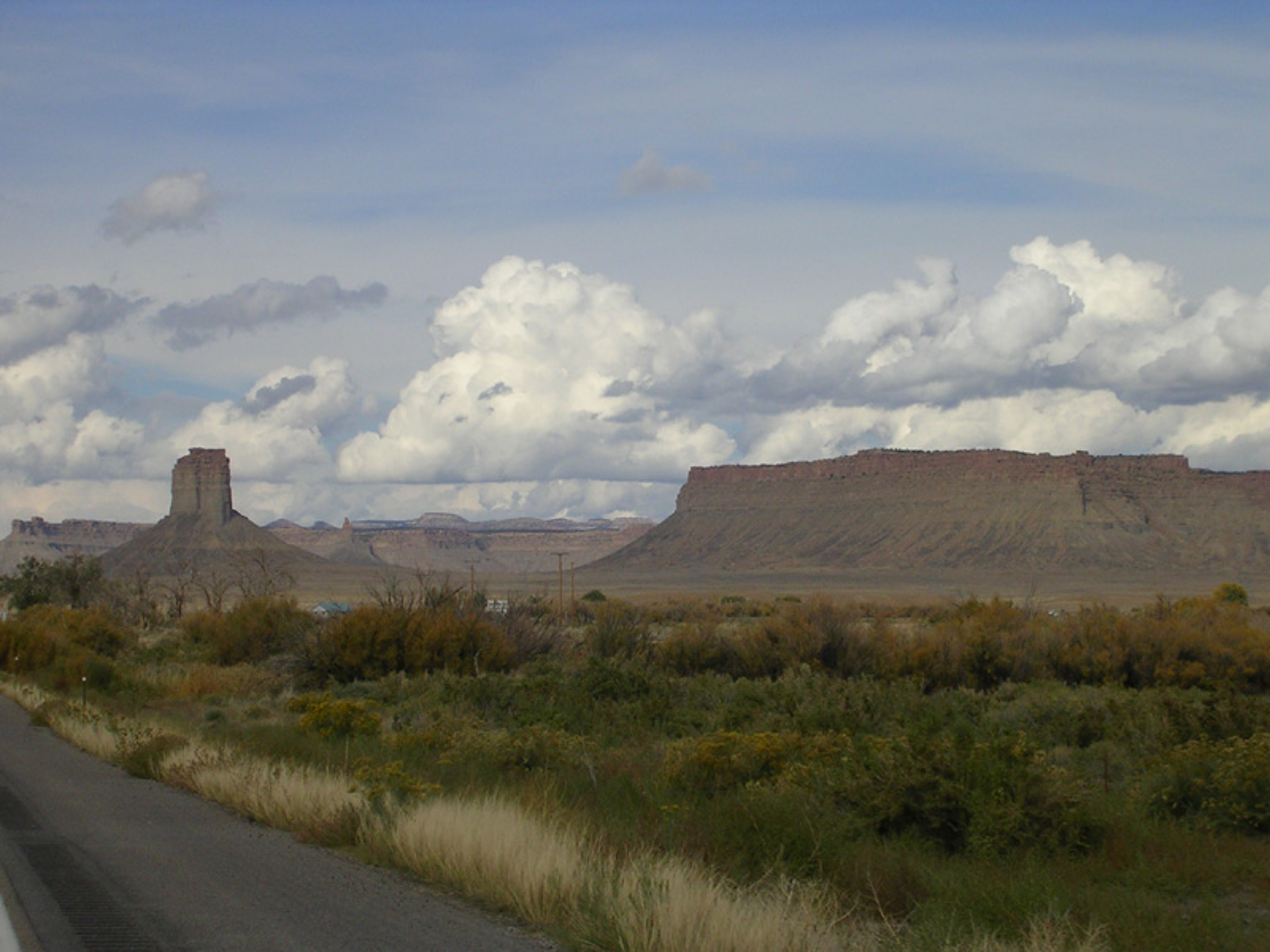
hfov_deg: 17.9
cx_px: 635
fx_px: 4036
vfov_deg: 13.5
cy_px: 476
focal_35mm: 110
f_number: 4.8
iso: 50
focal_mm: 16.7
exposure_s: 1/870
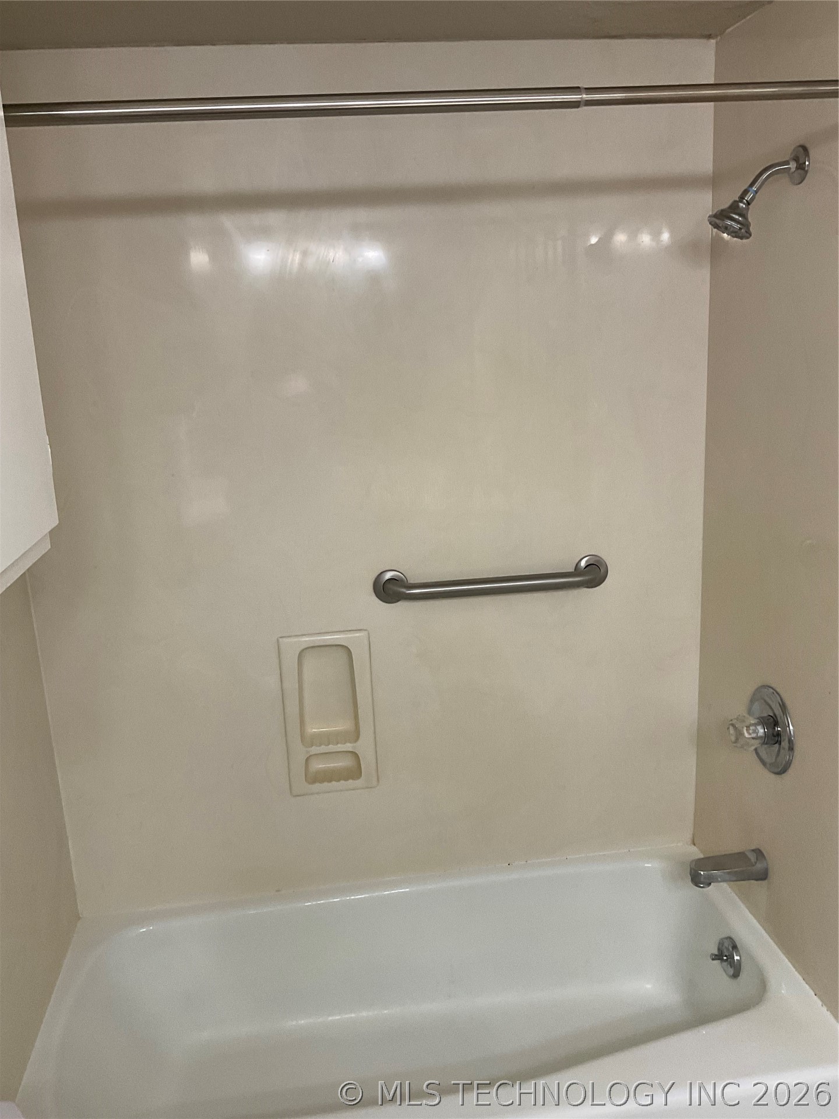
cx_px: 420
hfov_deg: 48.2
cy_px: 560
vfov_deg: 61.7
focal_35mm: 29
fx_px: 937
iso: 64
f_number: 1.8
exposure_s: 1/60
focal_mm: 3
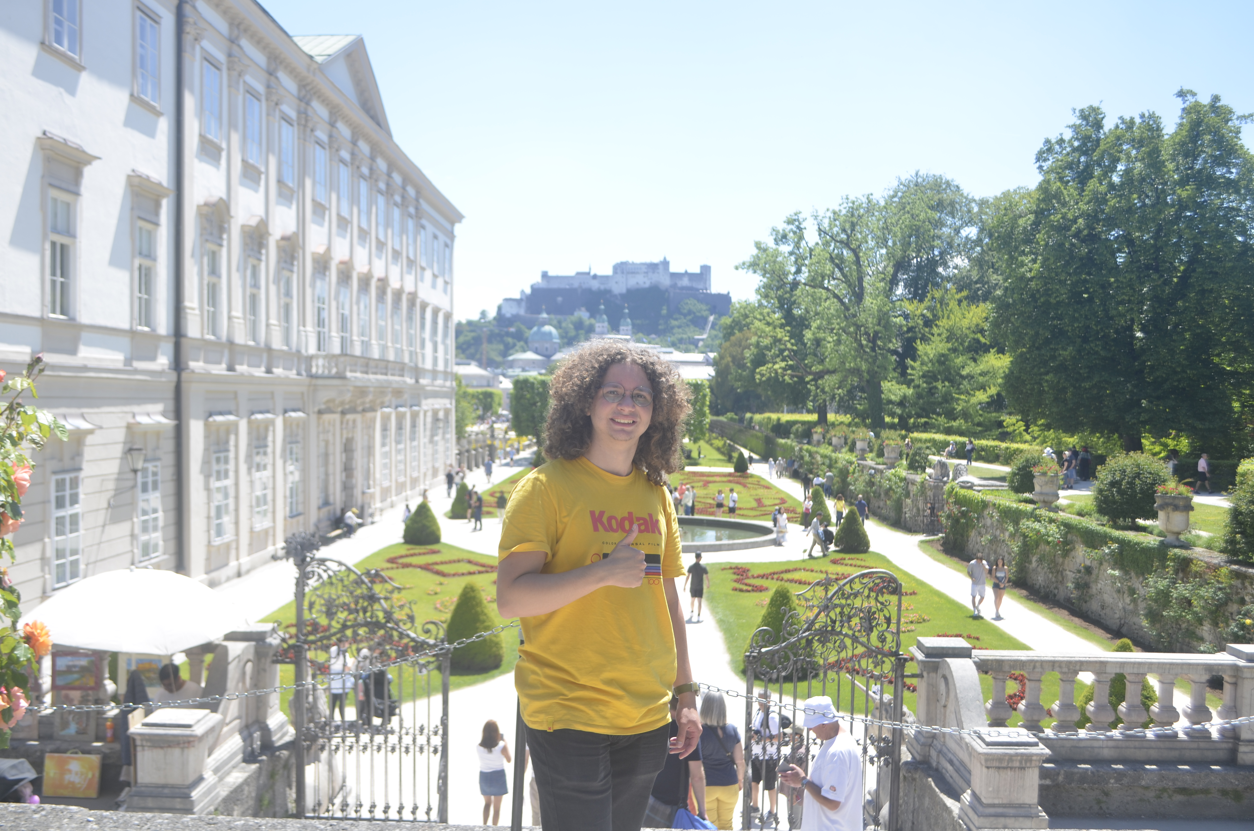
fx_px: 1251
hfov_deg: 53.2
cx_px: 627
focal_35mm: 36
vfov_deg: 36.7
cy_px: 416
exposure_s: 1/320
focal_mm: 24
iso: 100
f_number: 4
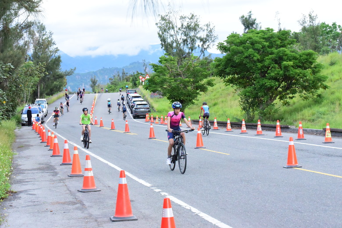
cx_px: 171
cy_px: 114
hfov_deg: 22.1
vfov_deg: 14.9
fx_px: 874
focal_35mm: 92
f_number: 11
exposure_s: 1/2000
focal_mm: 92
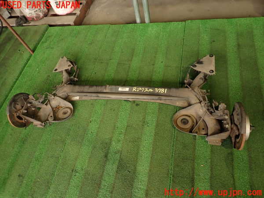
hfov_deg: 69.4
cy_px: 99
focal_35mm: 25
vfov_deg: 54.9
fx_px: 191
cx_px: 132
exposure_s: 1/40
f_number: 2
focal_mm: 4.5
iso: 200
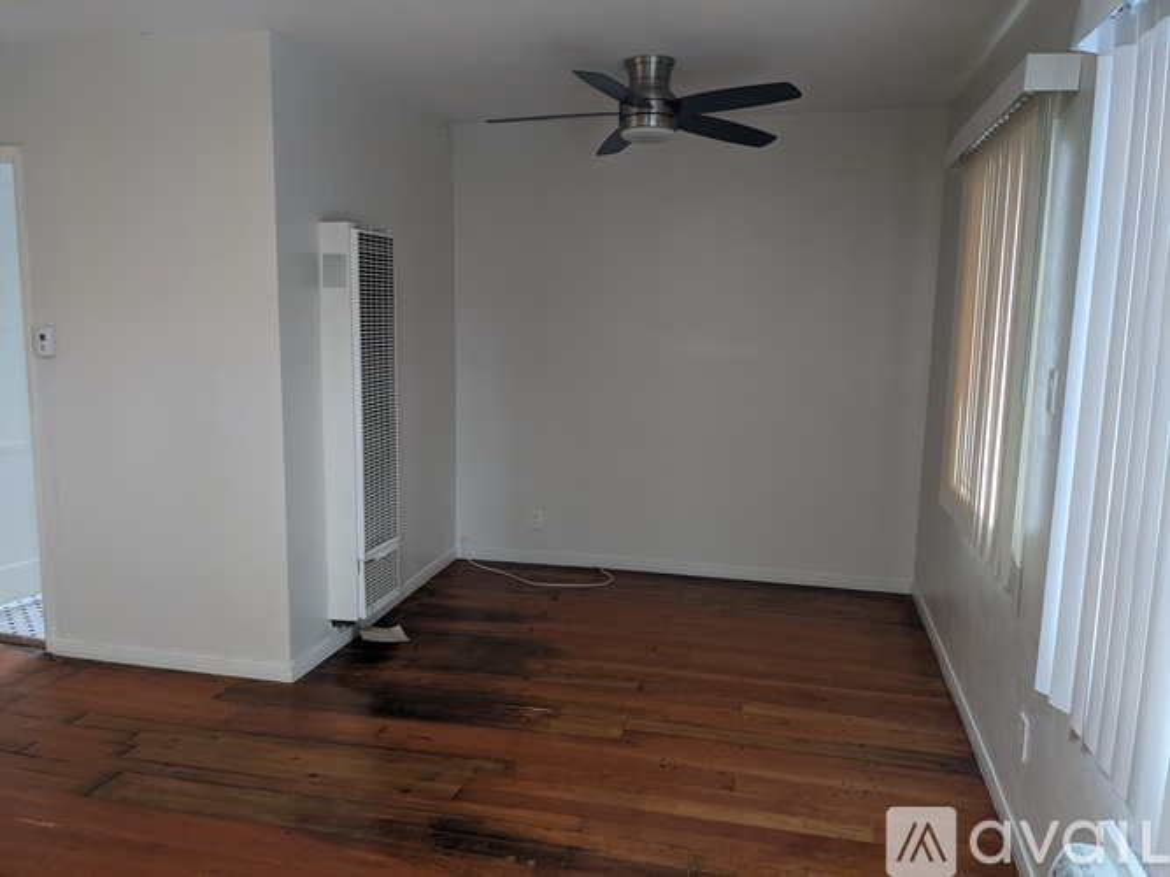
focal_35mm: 27
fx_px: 912
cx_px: 585
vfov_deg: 51.3
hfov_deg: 65.3
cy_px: 438
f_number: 1.73
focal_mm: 4.38
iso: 89
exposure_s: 1/24
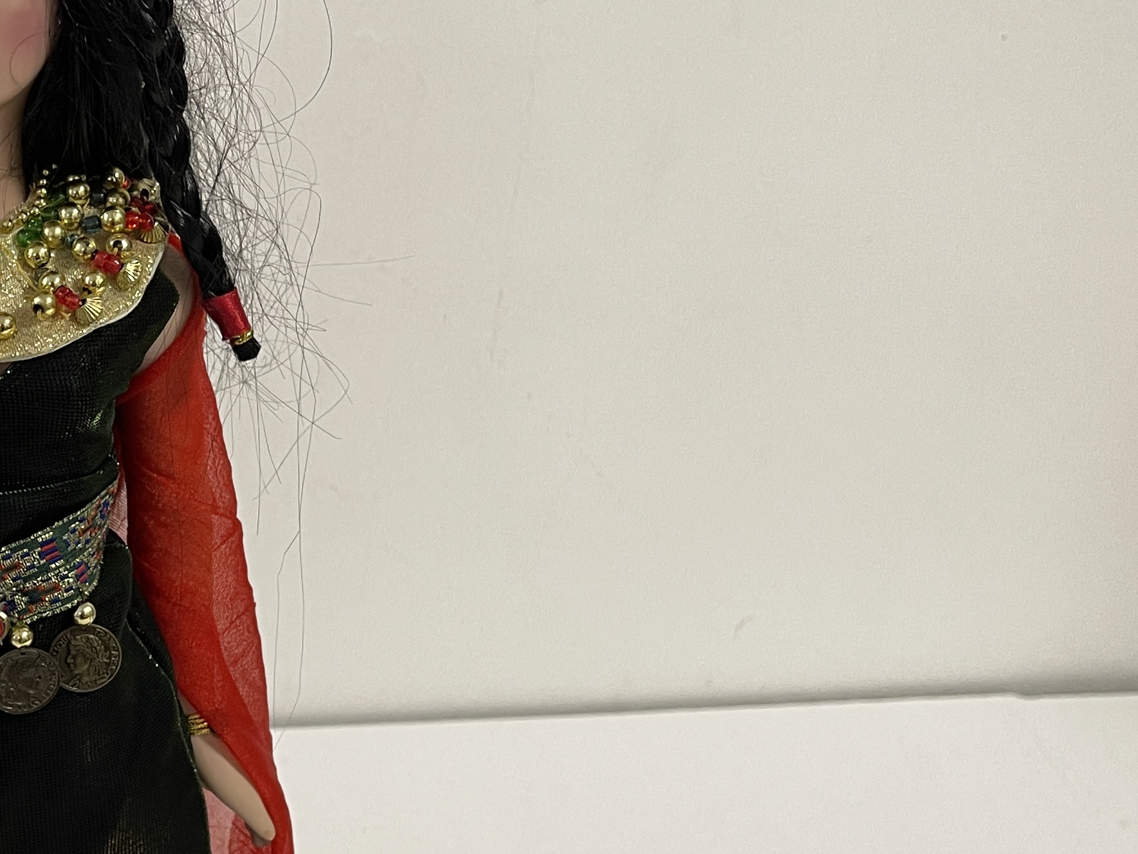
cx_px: -19
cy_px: 661
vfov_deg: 25.3
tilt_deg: -29.2
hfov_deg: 31.1
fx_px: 1874
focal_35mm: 57
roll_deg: -2.0
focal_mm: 5.1
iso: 100
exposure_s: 1/50
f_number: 1.6
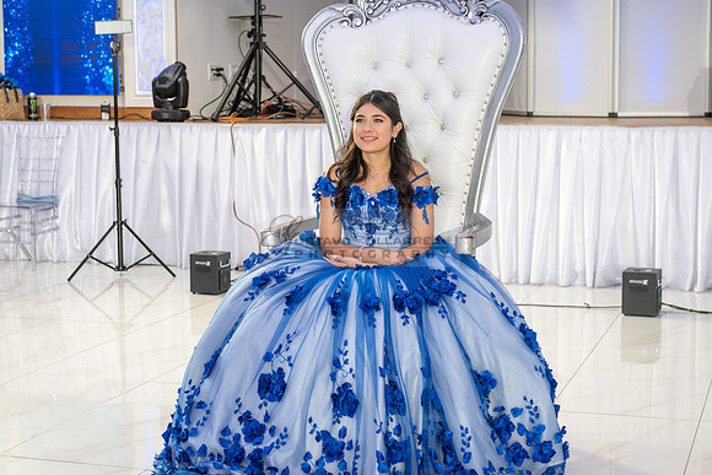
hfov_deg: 28.8
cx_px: 356
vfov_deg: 19.5
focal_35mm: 70
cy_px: 238
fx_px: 1385
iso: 800
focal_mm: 70
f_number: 5
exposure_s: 1/200
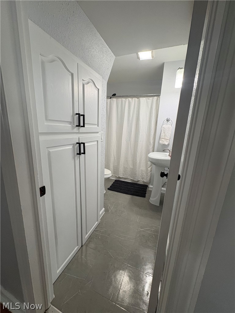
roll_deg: -2.9
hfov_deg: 85.7
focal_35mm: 14
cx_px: 118
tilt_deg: -12.9
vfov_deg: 102.1
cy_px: 156
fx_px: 127
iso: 200
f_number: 2.2
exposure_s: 1/120
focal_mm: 2.22
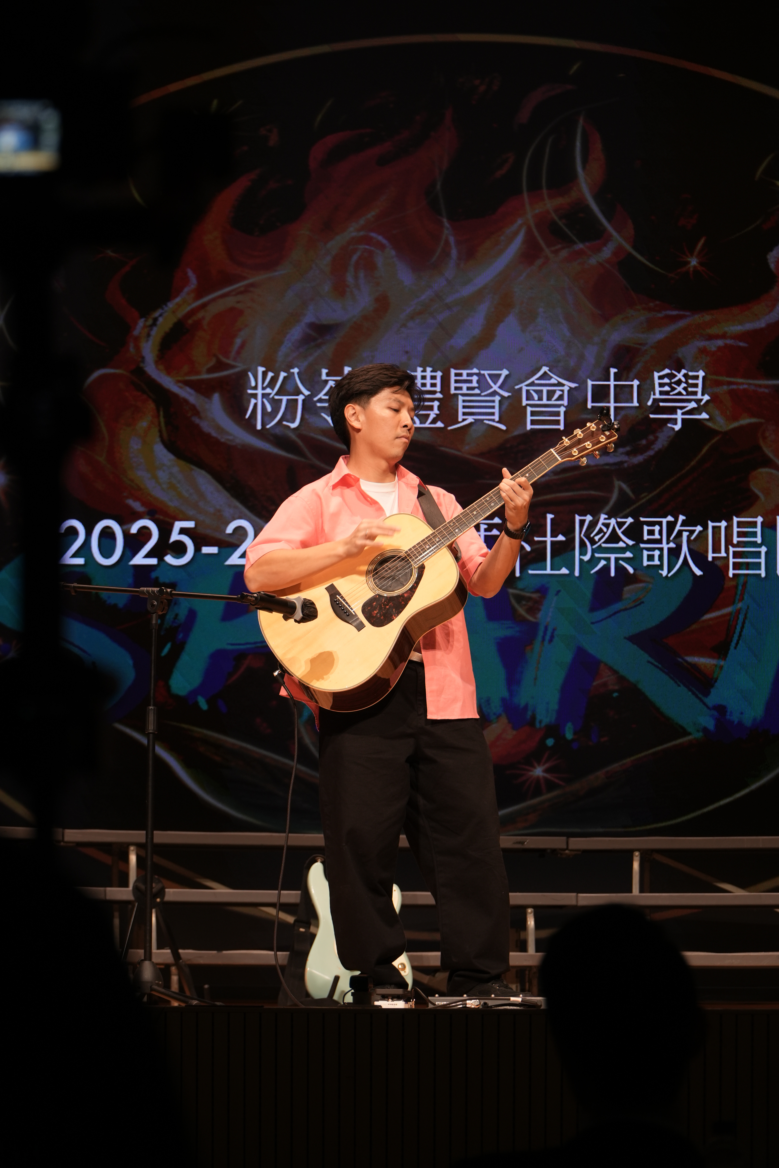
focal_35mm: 120
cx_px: 390
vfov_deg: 17.1
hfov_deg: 11.4
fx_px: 3895
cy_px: 584
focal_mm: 80
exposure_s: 1/80
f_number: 4
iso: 200
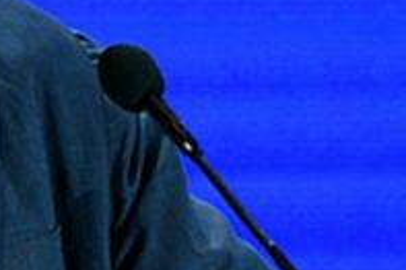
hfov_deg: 1.9
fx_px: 12564
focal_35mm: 1115
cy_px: 91
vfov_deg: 1.2
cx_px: 60
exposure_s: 1/200
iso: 560
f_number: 2.8
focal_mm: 122
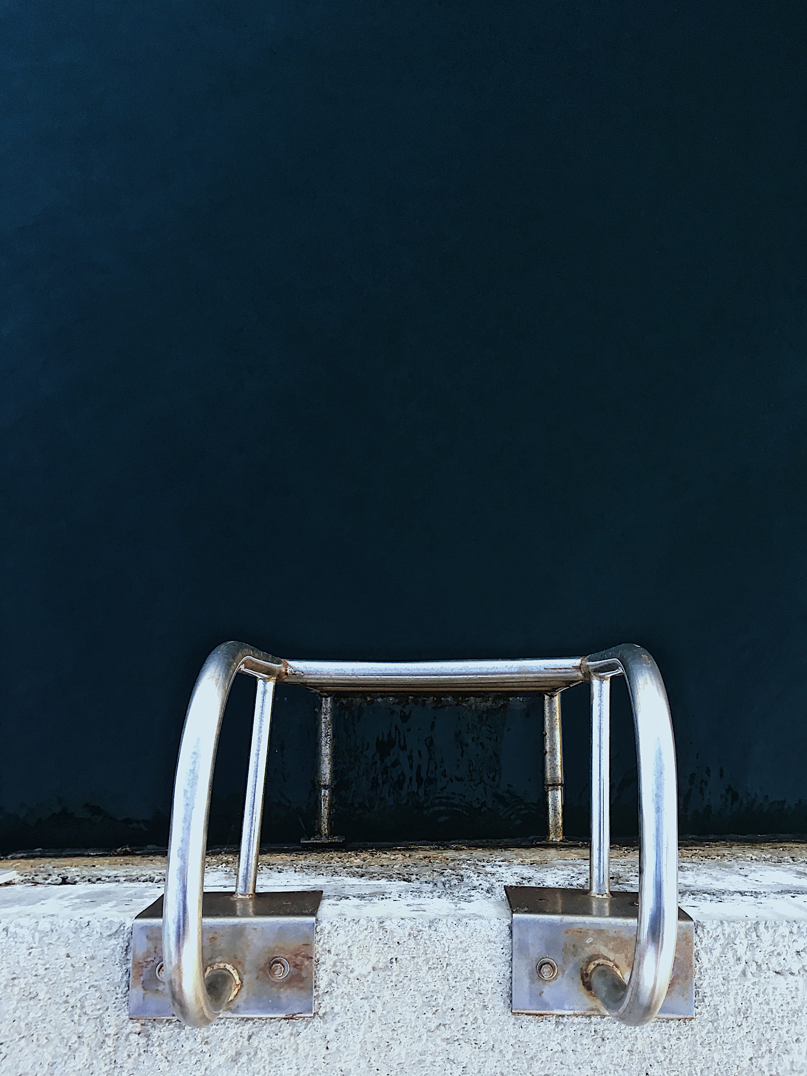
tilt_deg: -78.9
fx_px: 901
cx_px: 404
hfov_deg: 48.2
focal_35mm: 29
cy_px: 538
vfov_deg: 61.7
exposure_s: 1/33
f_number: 2.2
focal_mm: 4.15
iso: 32
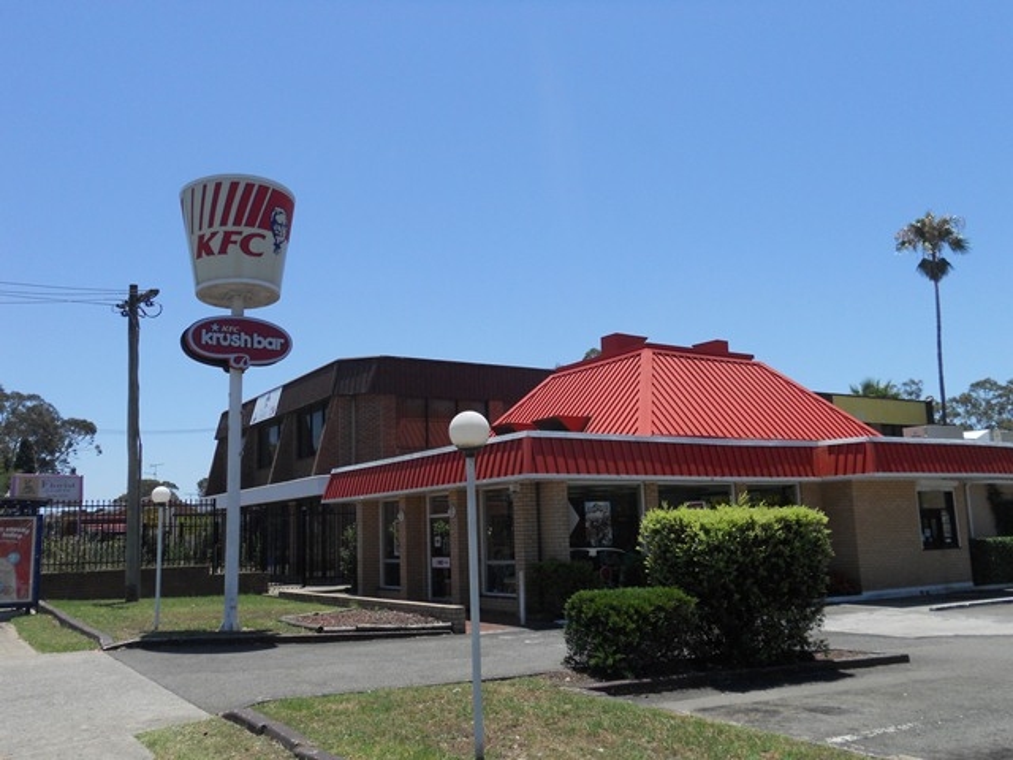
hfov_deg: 56.8
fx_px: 936
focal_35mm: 32
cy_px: 380
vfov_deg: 44.2
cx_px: 506
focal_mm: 5.8
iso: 80
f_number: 3.5
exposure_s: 1/1250
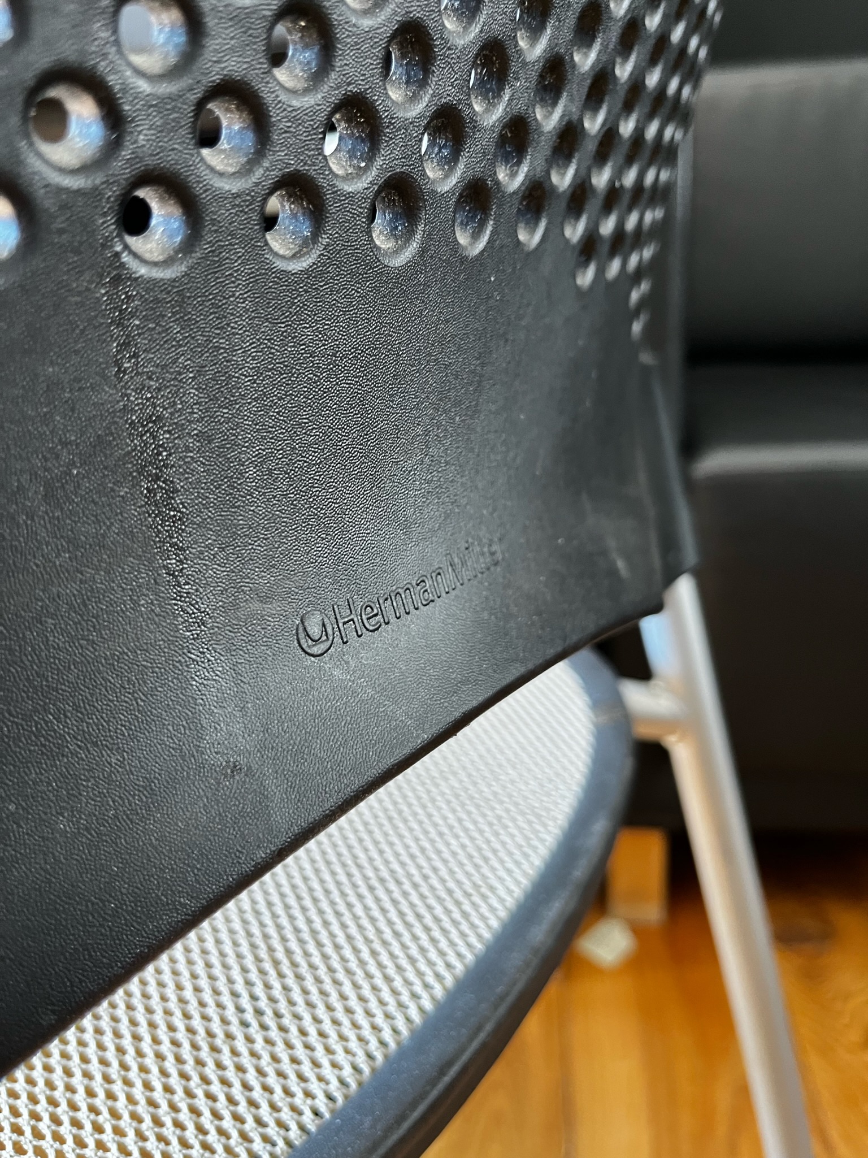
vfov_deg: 67.3
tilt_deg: -18.3
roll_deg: +4.9
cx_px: 434
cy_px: 579
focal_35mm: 26
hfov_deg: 53.0
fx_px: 870
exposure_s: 1/60
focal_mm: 5.1
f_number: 1.6
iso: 250
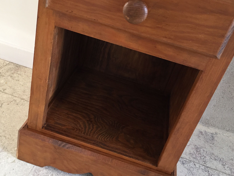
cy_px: 77
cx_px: 110
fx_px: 264
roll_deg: -12.7
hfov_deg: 47.8
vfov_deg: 36.8
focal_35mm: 39
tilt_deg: -32.2
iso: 160
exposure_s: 1/33
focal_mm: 4.15
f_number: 2.2
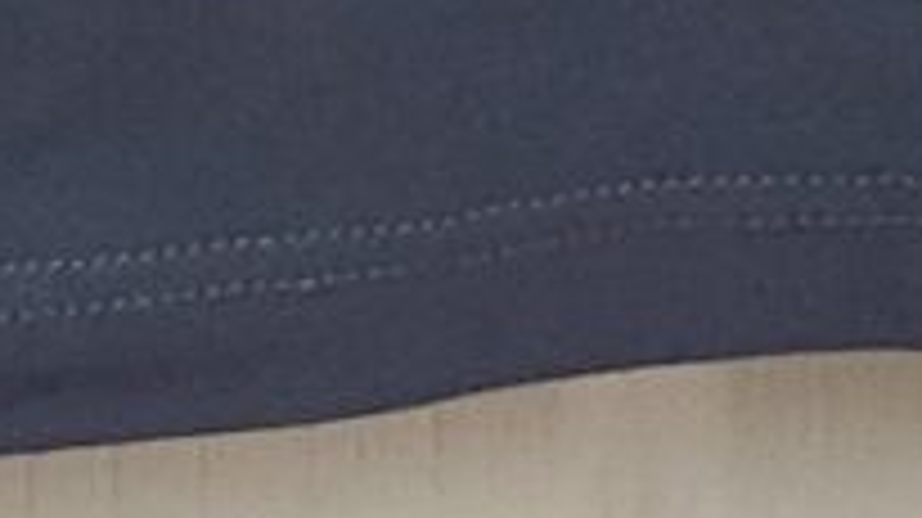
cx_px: -310
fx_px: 6914
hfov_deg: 7.5
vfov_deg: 3.6
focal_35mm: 283
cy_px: -2784
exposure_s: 1/120
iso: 320
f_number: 1.8
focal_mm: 5.4
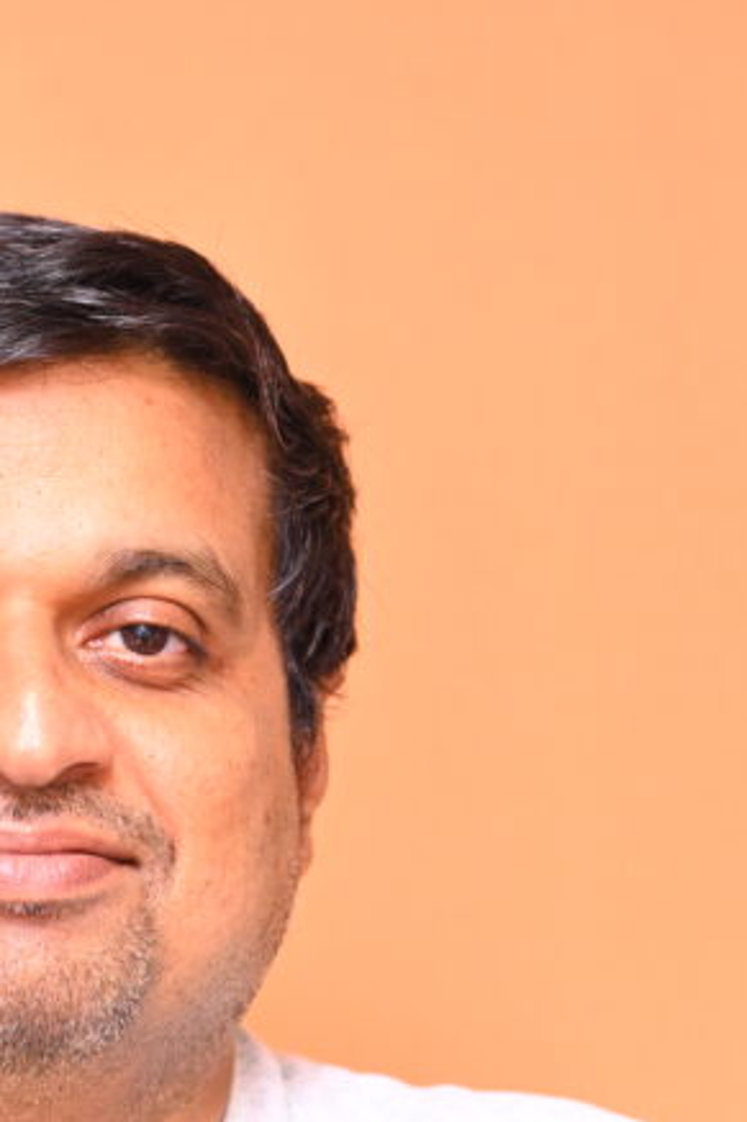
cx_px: 51
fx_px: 5264
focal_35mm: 169
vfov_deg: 12.1
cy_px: 965
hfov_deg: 8.1
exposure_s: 1/100
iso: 640
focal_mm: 82
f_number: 5
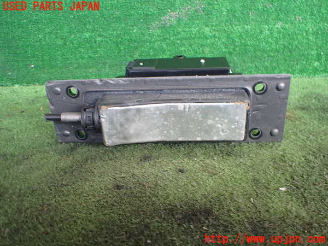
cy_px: 123
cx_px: 164
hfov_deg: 60.0
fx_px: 284
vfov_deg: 46.8
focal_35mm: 30
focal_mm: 5.4
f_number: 2.3
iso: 640
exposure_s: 1/125
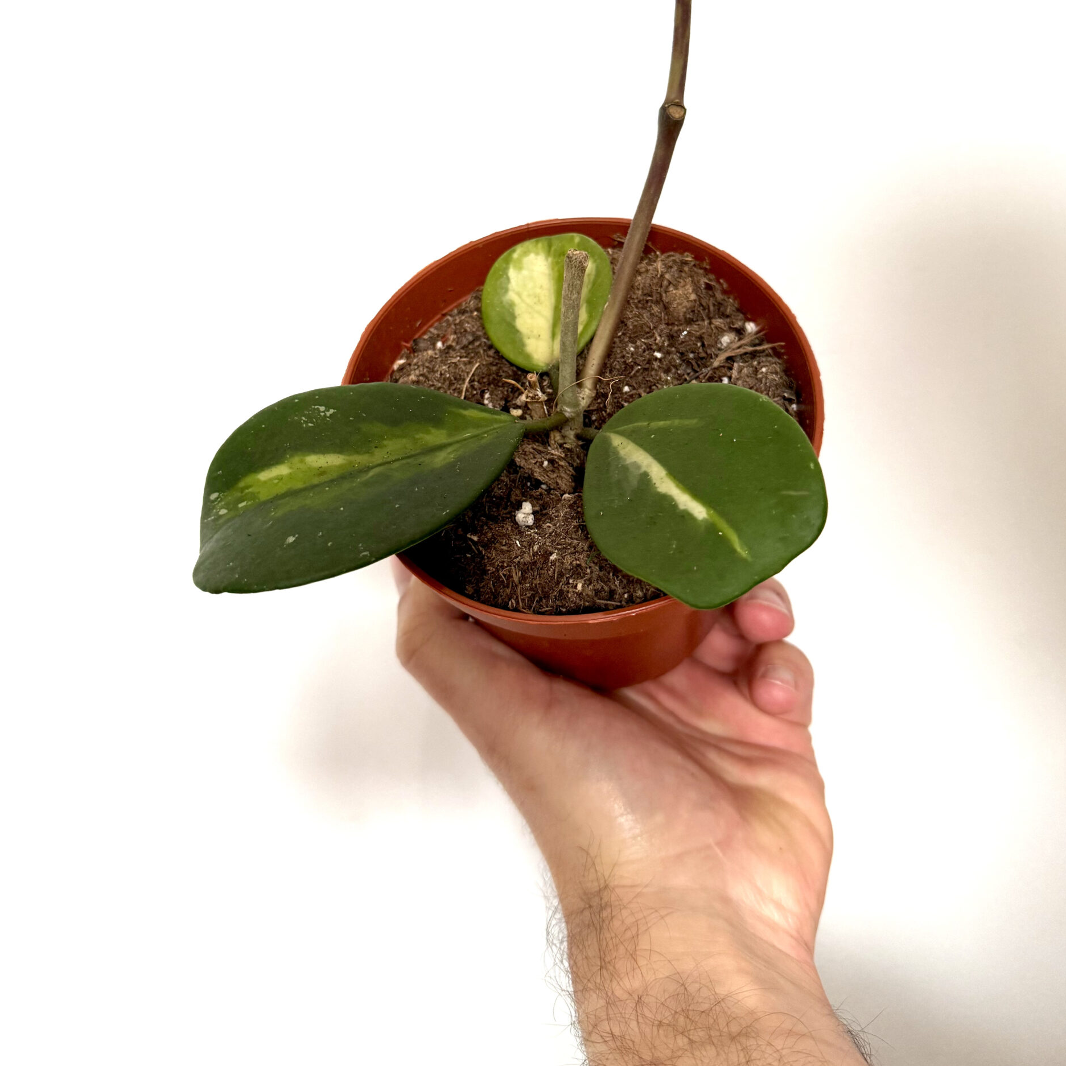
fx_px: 1010
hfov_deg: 55.6
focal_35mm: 29
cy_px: 352
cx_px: 545
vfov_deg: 54.5
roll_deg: +0.6
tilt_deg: +0.2
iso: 200
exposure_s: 1/83
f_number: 1.78
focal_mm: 6.76
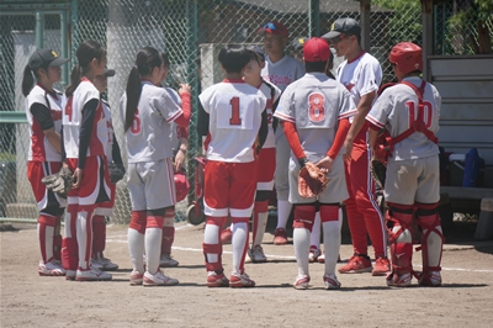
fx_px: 3982
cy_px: 164
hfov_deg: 7.1
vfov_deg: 4.7
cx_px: 246
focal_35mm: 291
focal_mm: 194
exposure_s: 1/320
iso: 100
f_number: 6.3
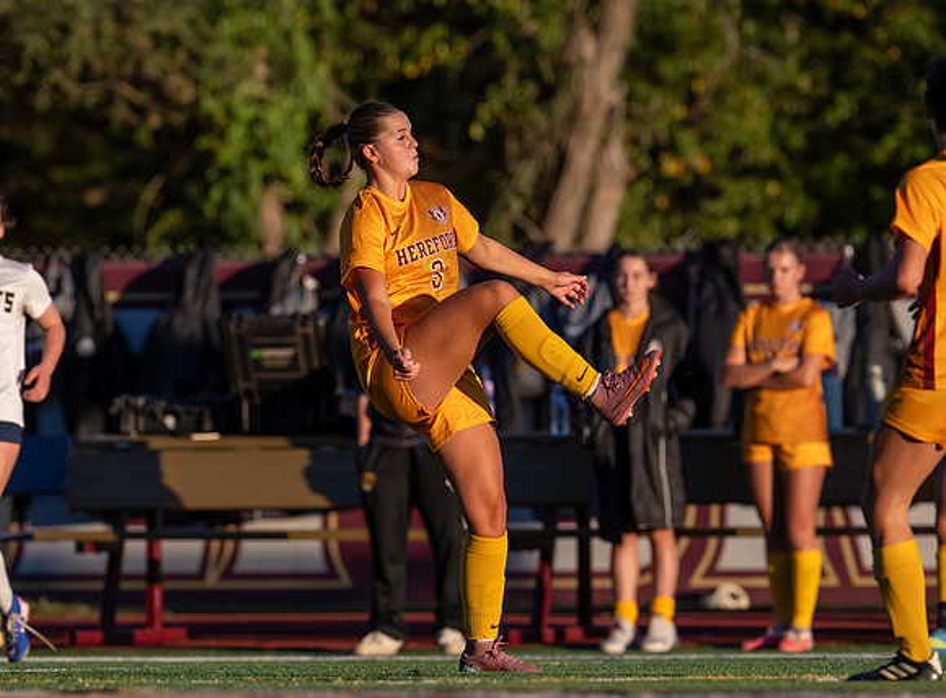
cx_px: 442
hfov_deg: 3.1
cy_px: 424
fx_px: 17731
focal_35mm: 653
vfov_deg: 2.3
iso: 640
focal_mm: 400
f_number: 5.6
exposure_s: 1/2500
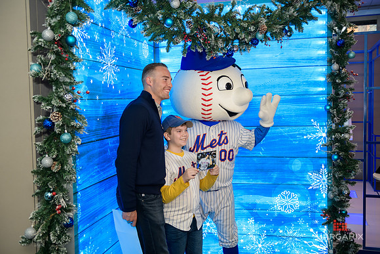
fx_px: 401
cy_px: 127
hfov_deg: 50.7
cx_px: 190
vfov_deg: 35.1
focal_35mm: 38
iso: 400
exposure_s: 1/125
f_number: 3.2
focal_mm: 38
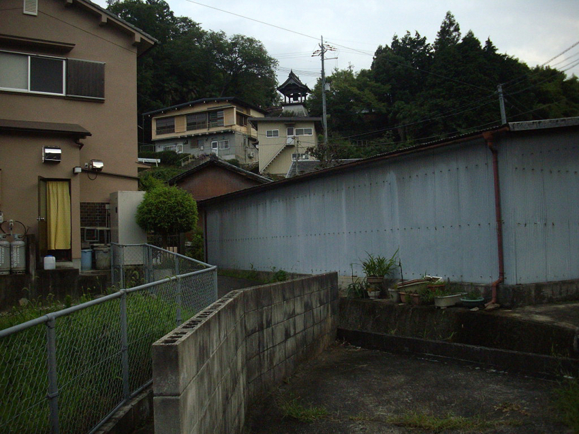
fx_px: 619
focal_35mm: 37
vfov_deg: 38.7
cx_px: 290
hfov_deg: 50.1
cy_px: 217
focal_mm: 6.2
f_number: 2.8
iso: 160
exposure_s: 1/125
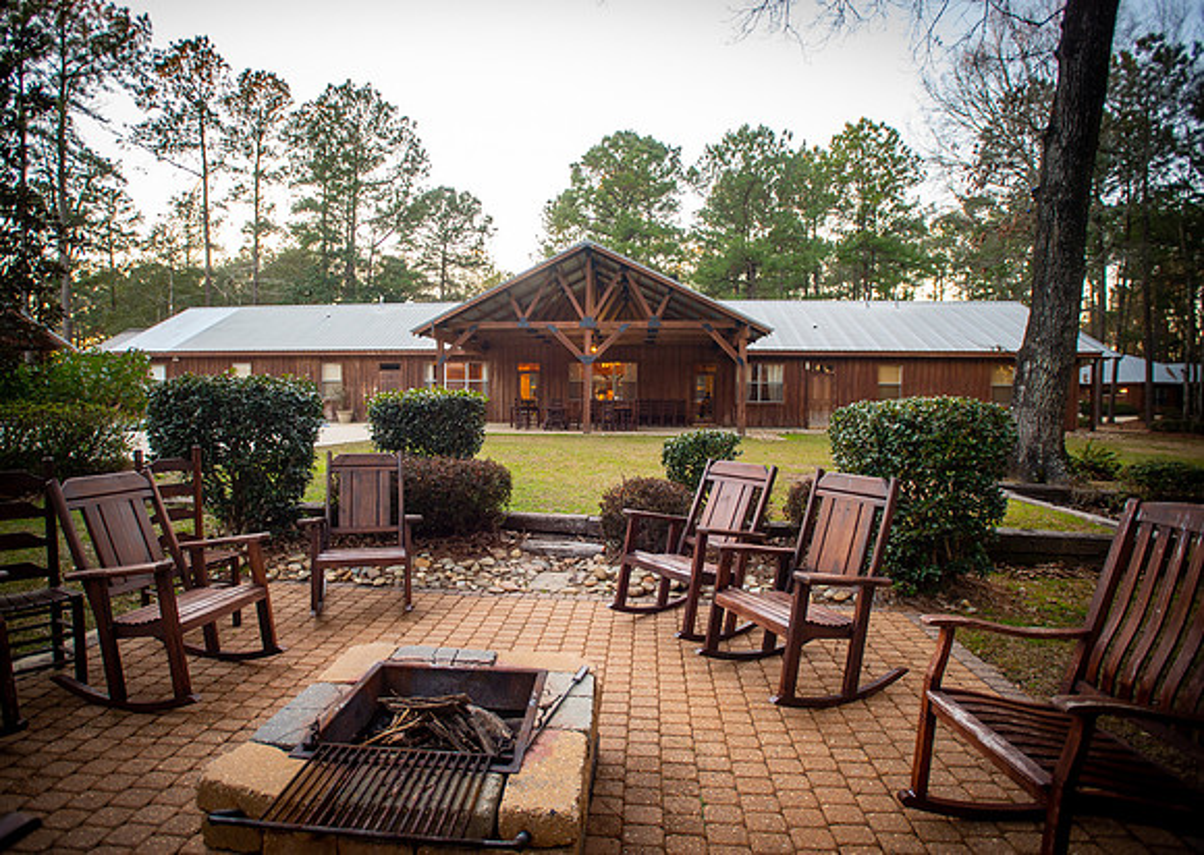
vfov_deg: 69.4
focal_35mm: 18
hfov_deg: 88.4
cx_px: 560
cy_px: 427
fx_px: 618
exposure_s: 1/160
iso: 500
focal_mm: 17
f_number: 2.8
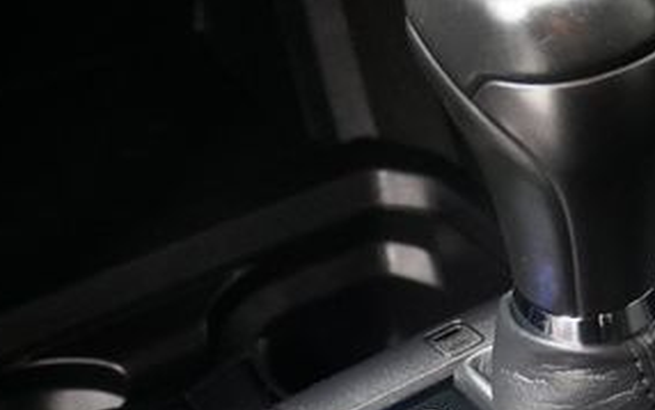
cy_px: 340
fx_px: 1589
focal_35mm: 89
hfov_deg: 22.9
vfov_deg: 14.6
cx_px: 552
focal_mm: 26
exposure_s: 1/160
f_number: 4.5
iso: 8000
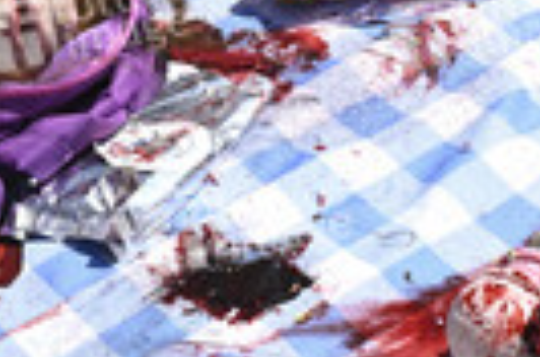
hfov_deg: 16.9
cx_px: 546
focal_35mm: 119
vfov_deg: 11.4
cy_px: 126
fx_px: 1781
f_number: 16
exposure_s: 1/320
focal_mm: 35
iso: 200
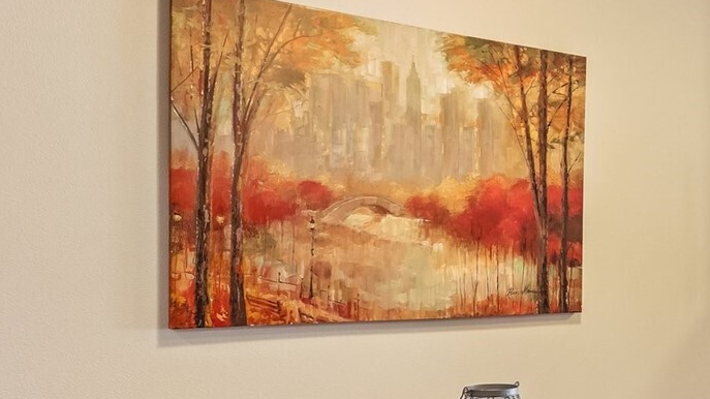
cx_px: 851
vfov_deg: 26.9
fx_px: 828
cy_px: 272
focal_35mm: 44
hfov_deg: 36.1
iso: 400
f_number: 8
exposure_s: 1/10
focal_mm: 17
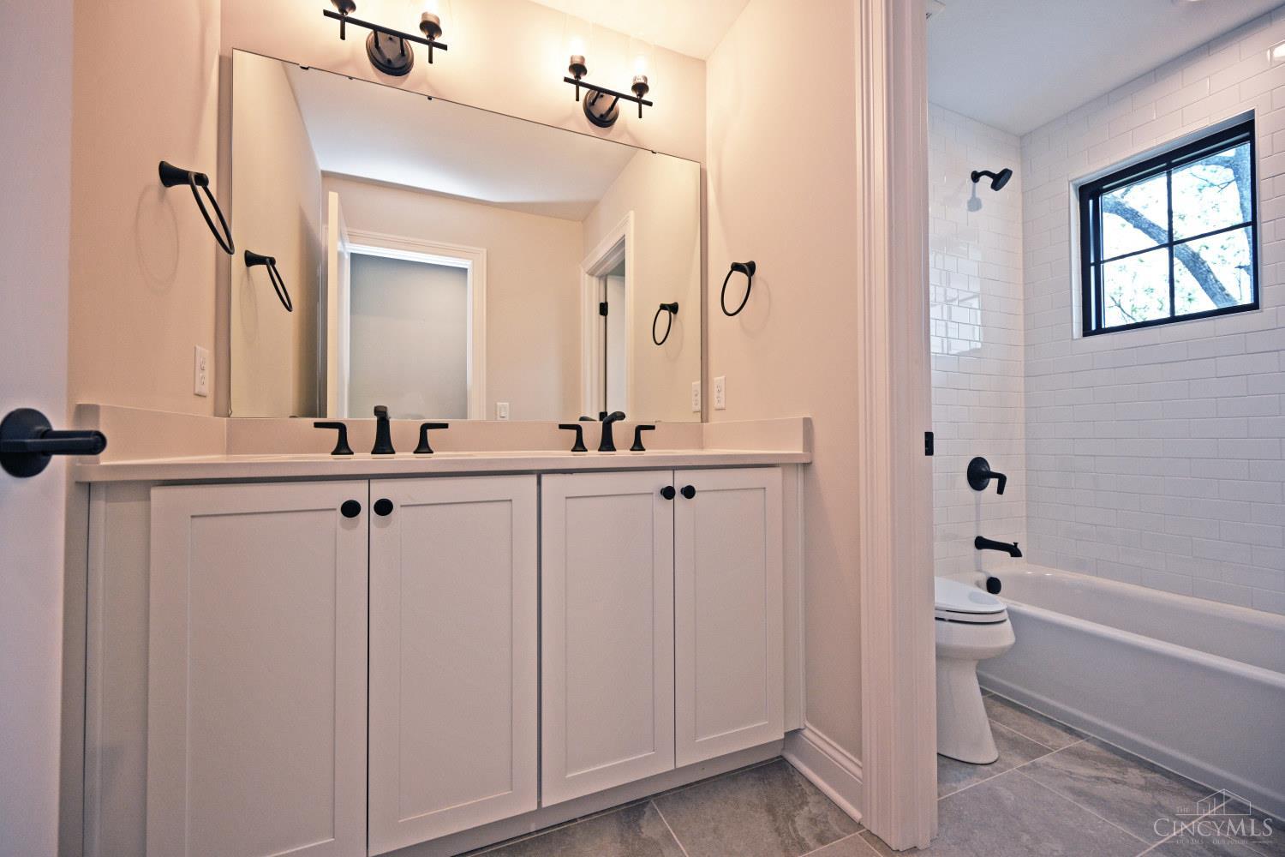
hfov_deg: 104.3
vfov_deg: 81.2
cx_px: 642
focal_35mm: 14
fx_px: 500
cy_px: 428
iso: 200
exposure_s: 1/100
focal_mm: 14
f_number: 5
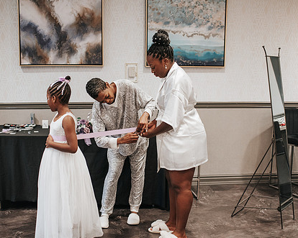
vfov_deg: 32.7
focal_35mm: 46
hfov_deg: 40.2
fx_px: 406
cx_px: 127
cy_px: 130
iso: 1000
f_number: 2.2
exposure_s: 1/640
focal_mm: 35
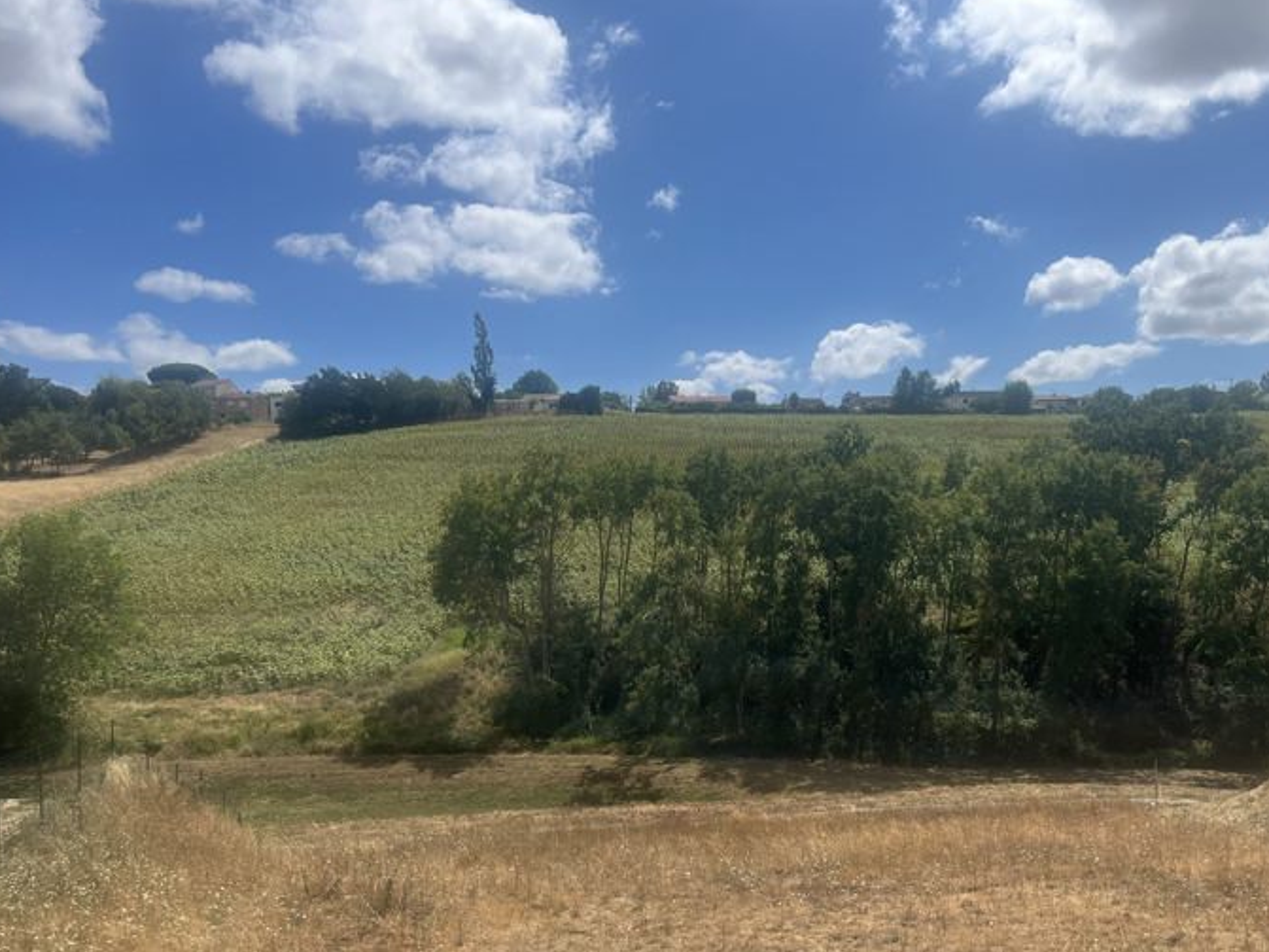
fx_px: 1136
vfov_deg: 45.3
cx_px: 705
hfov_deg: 58.2
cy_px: 553
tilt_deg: -2.2
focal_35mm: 31
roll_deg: +2.1
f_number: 1.6
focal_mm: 5.1
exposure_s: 1/6494
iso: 50
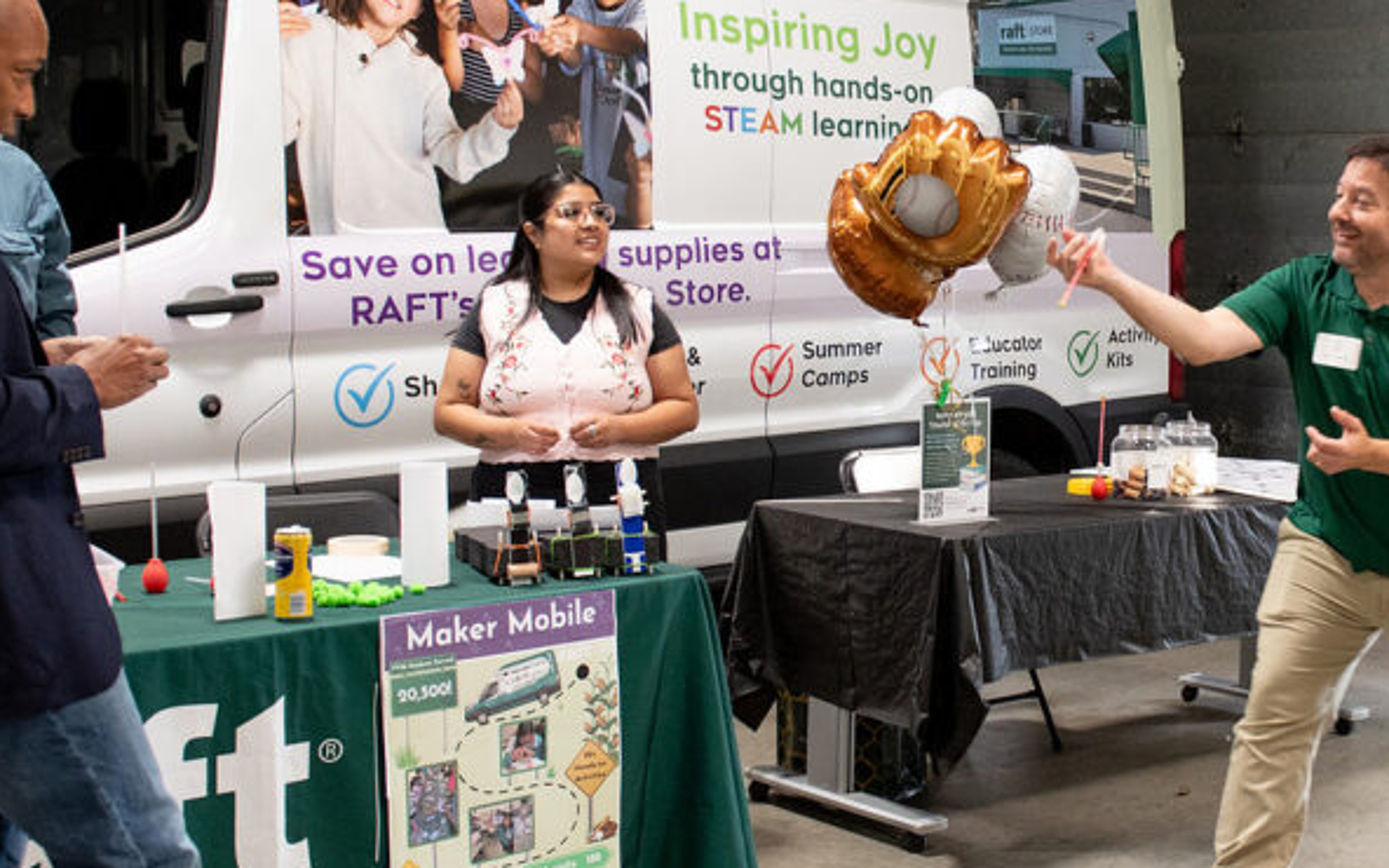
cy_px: 379
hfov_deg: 37.0
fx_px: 2006
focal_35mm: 53
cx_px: 1088
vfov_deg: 24.4
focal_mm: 24
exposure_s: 1/200
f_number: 3.5
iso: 1100
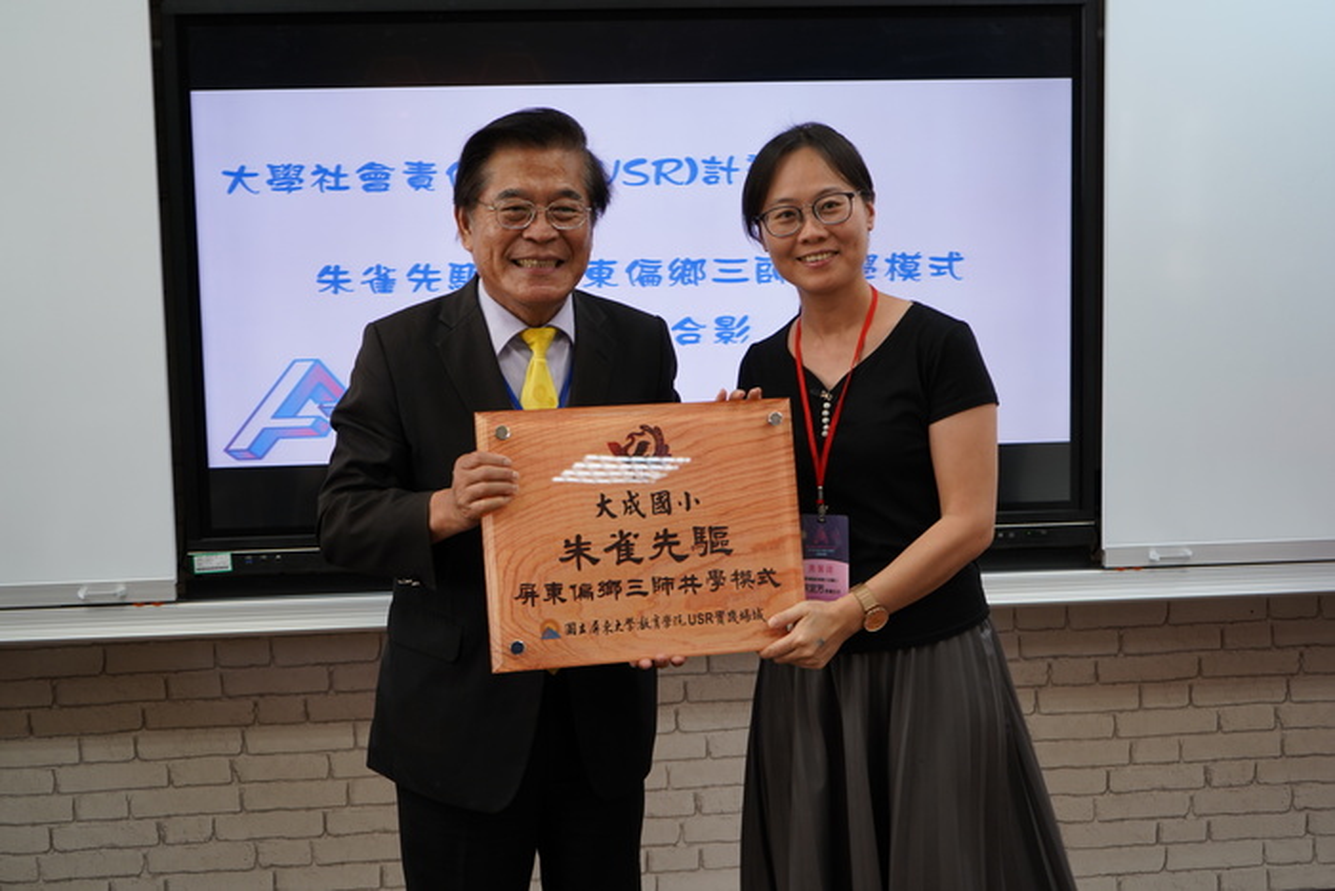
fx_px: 1854
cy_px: 446
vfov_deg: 27.0
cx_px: 668
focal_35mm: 50
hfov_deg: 39.6
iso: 400
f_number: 4.5
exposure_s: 1/60
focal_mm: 50
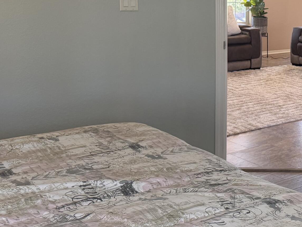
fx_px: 550
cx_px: 366
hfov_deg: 27.0
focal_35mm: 63
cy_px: 84
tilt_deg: -11.8
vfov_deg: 23.2
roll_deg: -2.9
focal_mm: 6.76
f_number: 1.78
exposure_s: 1/120
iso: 250
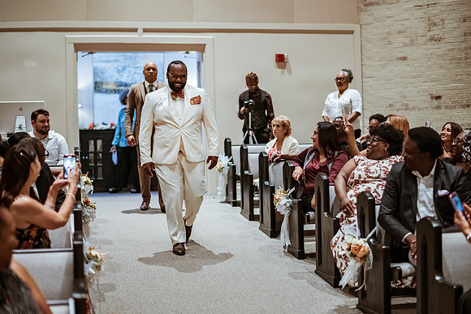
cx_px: 236
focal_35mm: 58
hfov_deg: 34.5
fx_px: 759
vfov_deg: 23.4
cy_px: 157
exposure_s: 1/640
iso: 2000
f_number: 1.4
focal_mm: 58
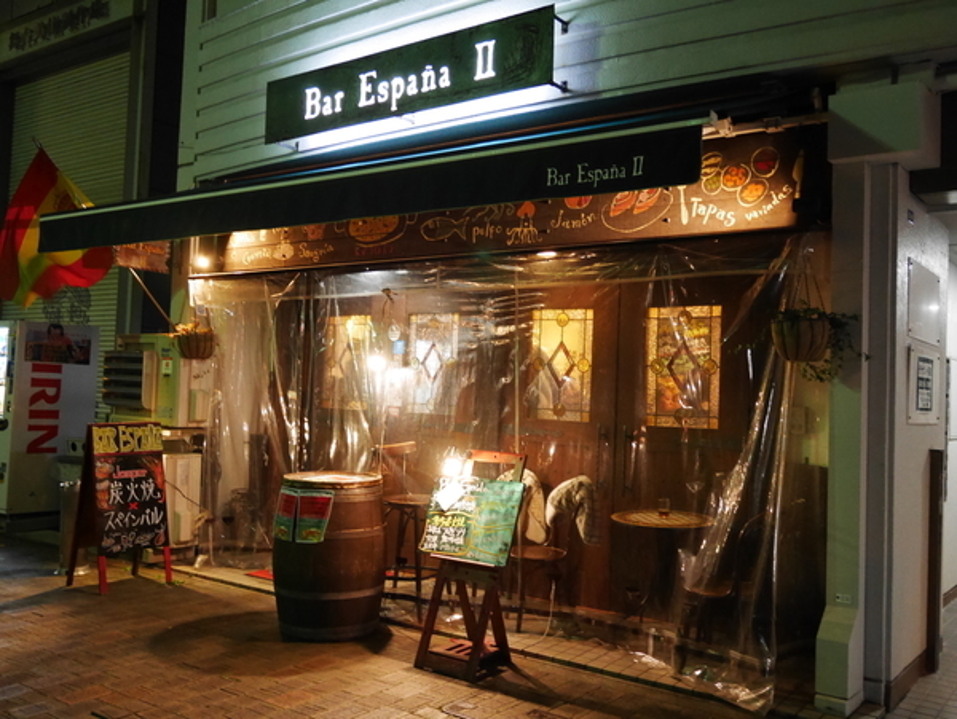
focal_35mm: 34
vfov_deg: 41.8
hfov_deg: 53.9
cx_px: 478
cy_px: 360
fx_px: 941
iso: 3200
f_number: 4
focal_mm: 17
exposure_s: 1/30
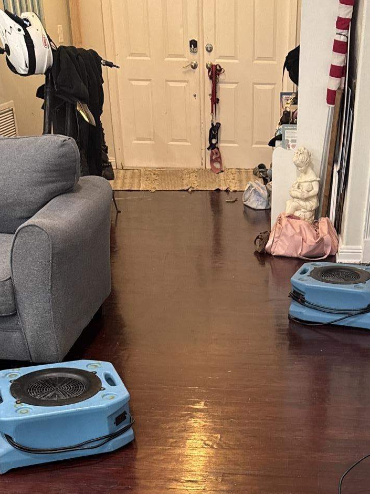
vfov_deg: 35.0
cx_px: 267
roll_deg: +0.2
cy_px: 503
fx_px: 698
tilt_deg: -34.7
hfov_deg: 29.3
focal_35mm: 49
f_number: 1.78
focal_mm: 6.76
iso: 250
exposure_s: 1/60
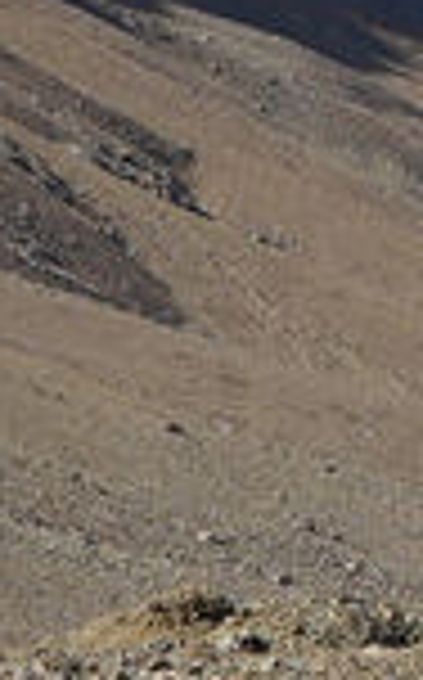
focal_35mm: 540
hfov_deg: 2.4
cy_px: -509
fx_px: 9989
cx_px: 1359
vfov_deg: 3.9
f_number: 11
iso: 100
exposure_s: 1/160
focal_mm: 50
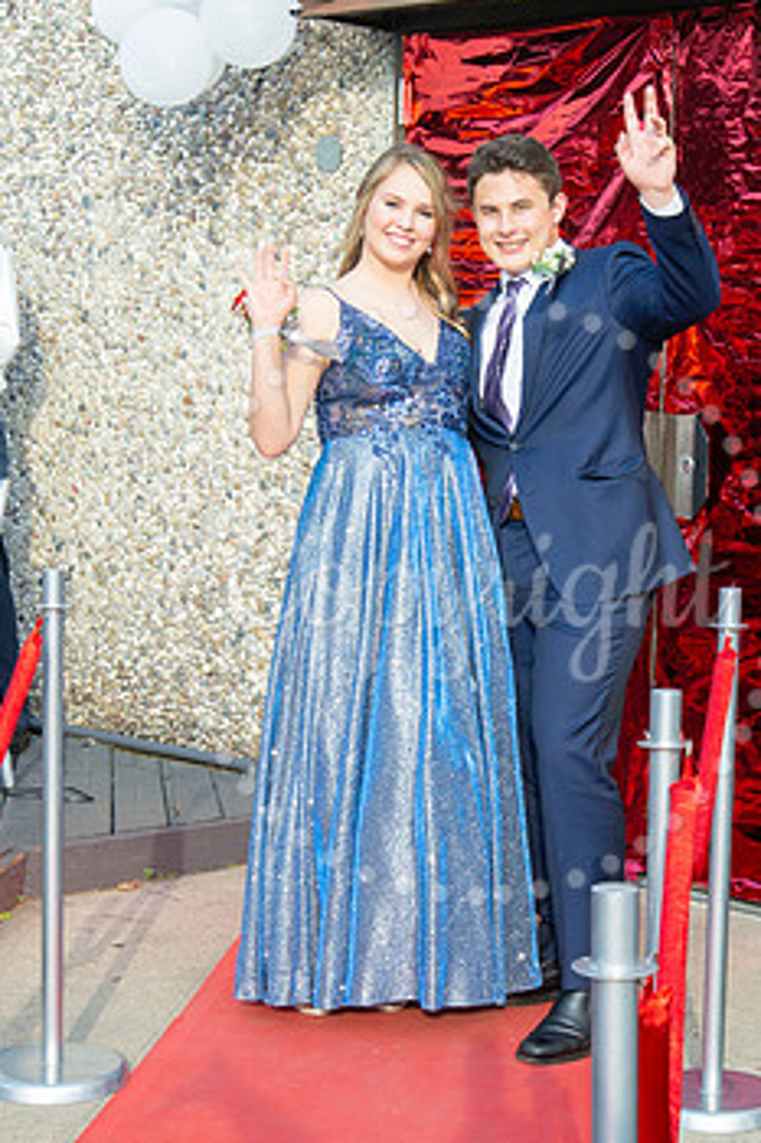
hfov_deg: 17.7
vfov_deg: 26.3
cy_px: 584
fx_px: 2444
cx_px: 467
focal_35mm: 77
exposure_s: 1/250
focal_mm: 35
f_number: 8
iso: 160
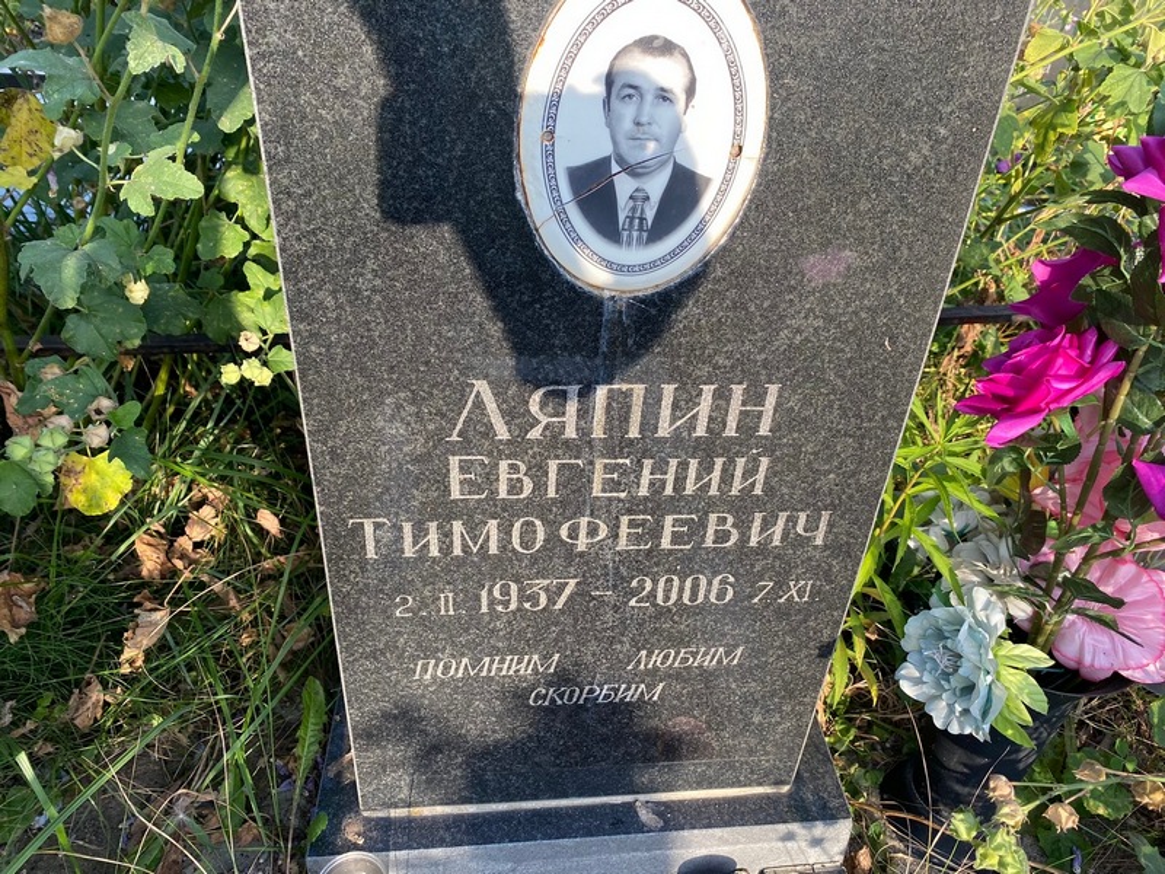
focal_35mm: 26
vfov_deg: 53.1
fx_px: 875
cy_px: 437
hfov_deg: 67.3
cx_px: 582
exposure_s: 1/249
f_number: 1.8
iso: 32
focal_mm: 4.25
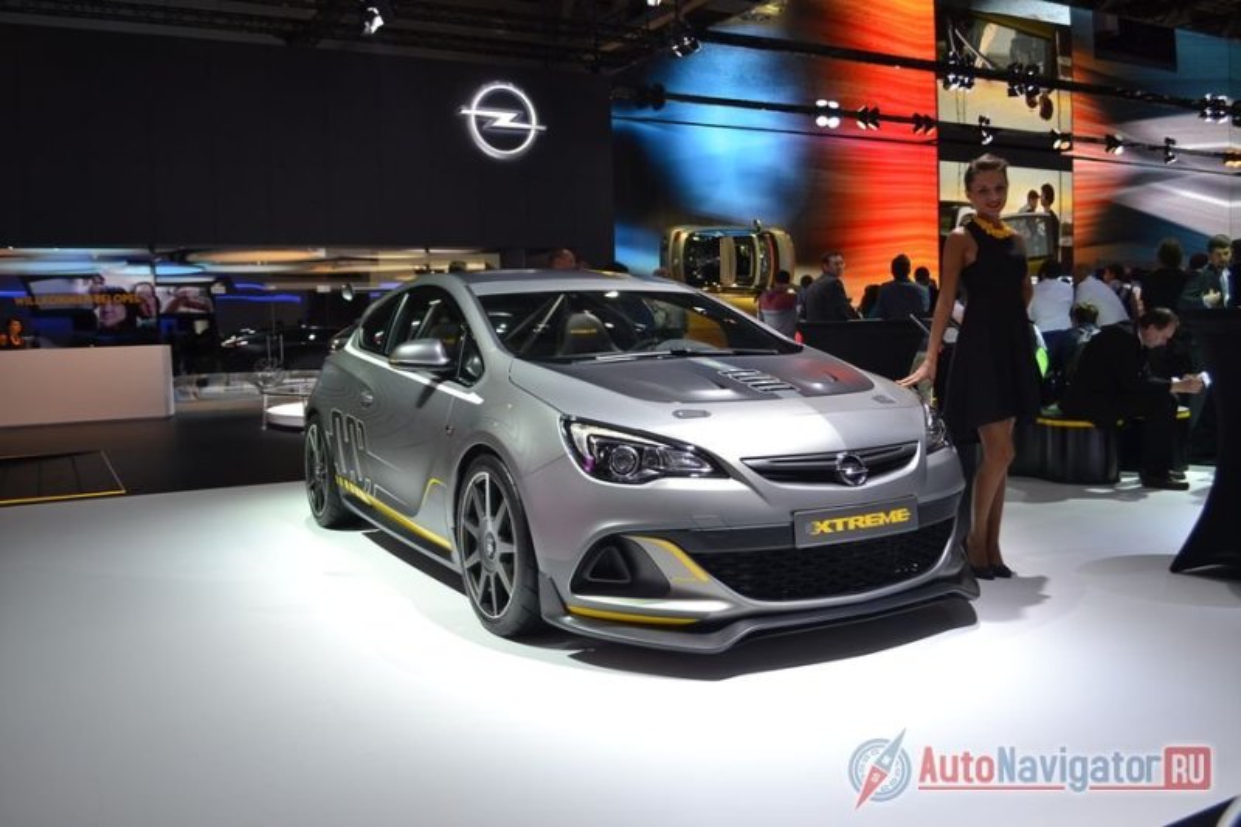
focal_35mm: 30
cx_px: 620
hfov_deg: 61.9
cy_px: 414
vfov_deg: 43.6
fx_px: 1034
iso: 400
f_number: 4.5
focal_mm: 20
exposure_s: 1/80
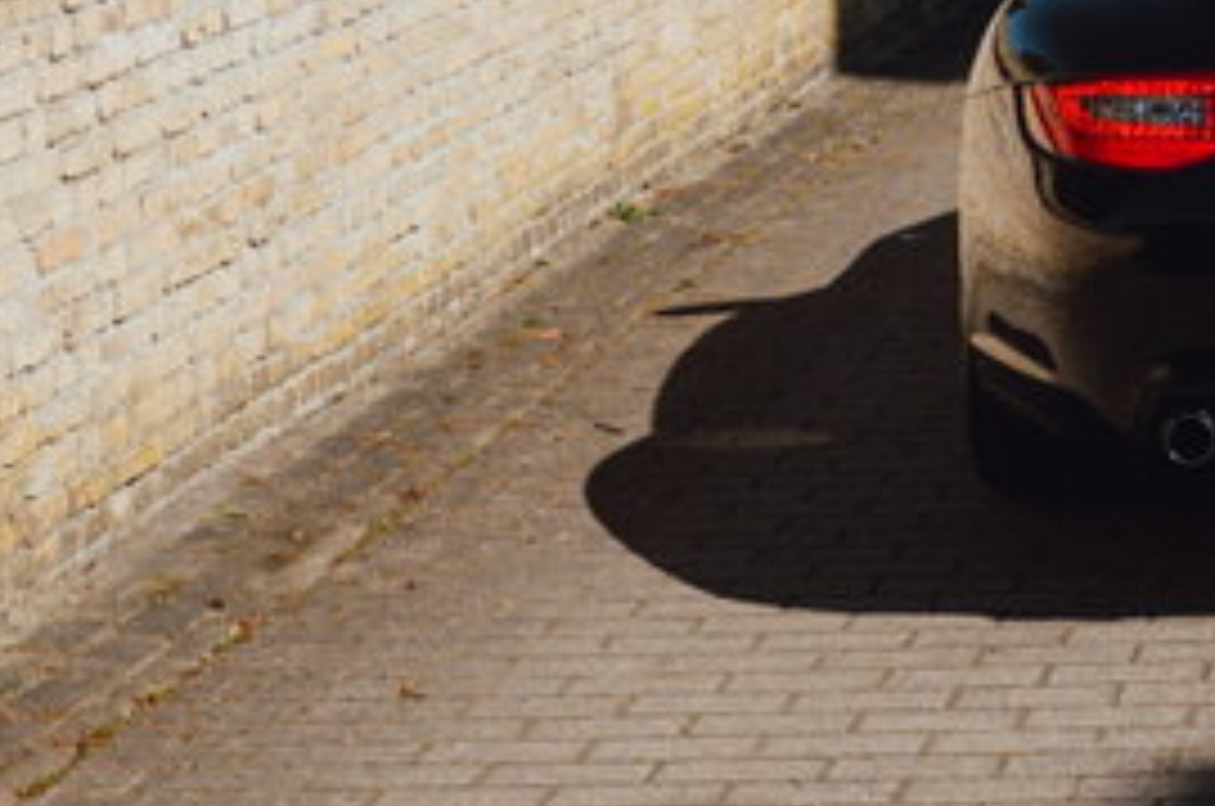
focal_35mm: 129
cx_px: 1564
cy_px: -331
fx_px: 4346
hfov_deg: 15.2
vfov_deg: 10.3
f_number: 5.6
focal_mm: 34
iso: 100
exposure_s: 1/160
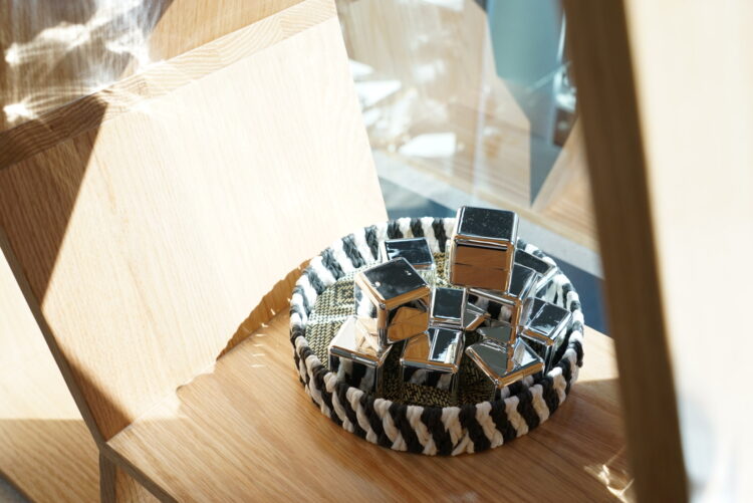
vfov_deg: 35.1
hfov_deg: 50.7
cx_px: 376
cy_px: 252
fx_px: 795
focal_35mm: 38
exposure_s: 1/50
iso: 400
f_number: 7.1
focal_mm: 38
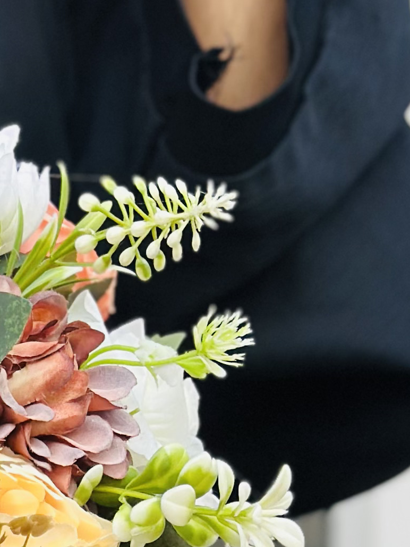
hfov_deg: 7.8
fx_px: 2968
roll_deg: +0.6
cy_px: 738
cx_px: -211
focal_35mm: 188
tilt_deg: -8.3
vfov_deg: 10.3
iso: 80
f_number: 1.78
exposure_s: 1/317
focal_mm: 6.86
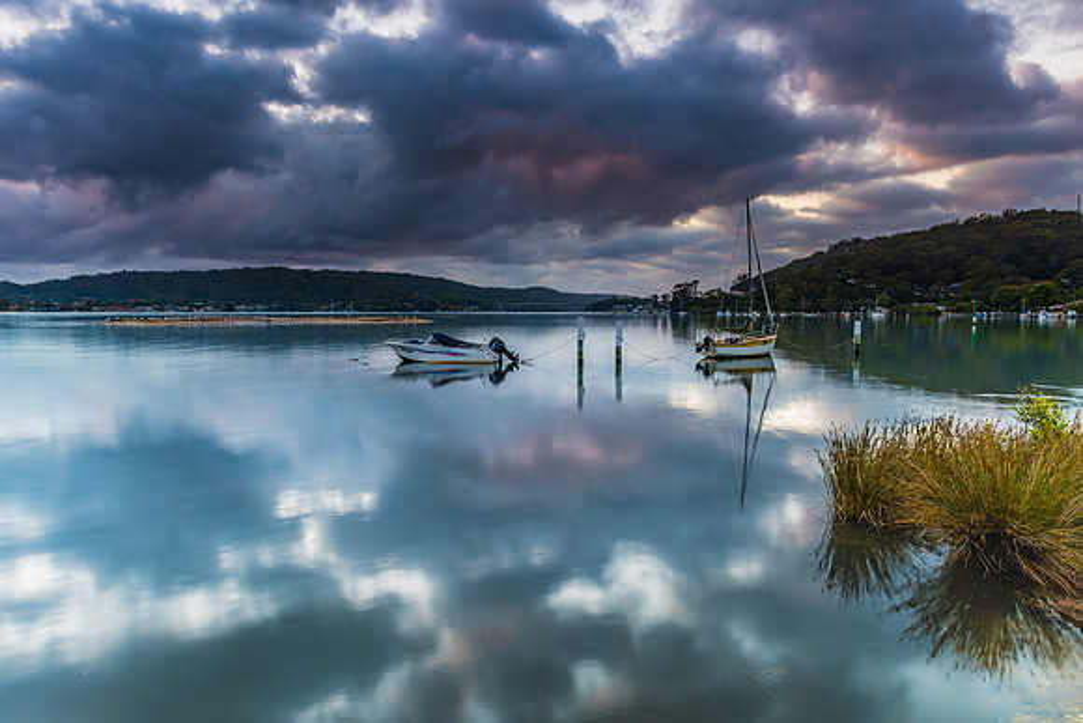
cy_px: 358
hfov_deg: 72.1
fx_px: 745
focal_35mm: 25
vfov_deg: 51.8
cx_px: 547
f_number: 11
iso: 64
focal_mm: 16
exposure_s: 1/1.25
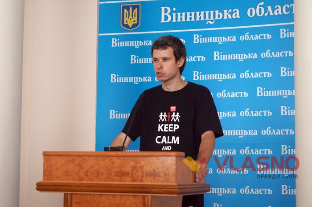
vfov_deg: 18.1
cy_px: 104
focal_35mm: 75
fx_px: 649
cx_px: 156
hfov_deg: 27.0
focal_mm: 50
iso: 1600
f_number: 5.6
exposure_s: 1/160
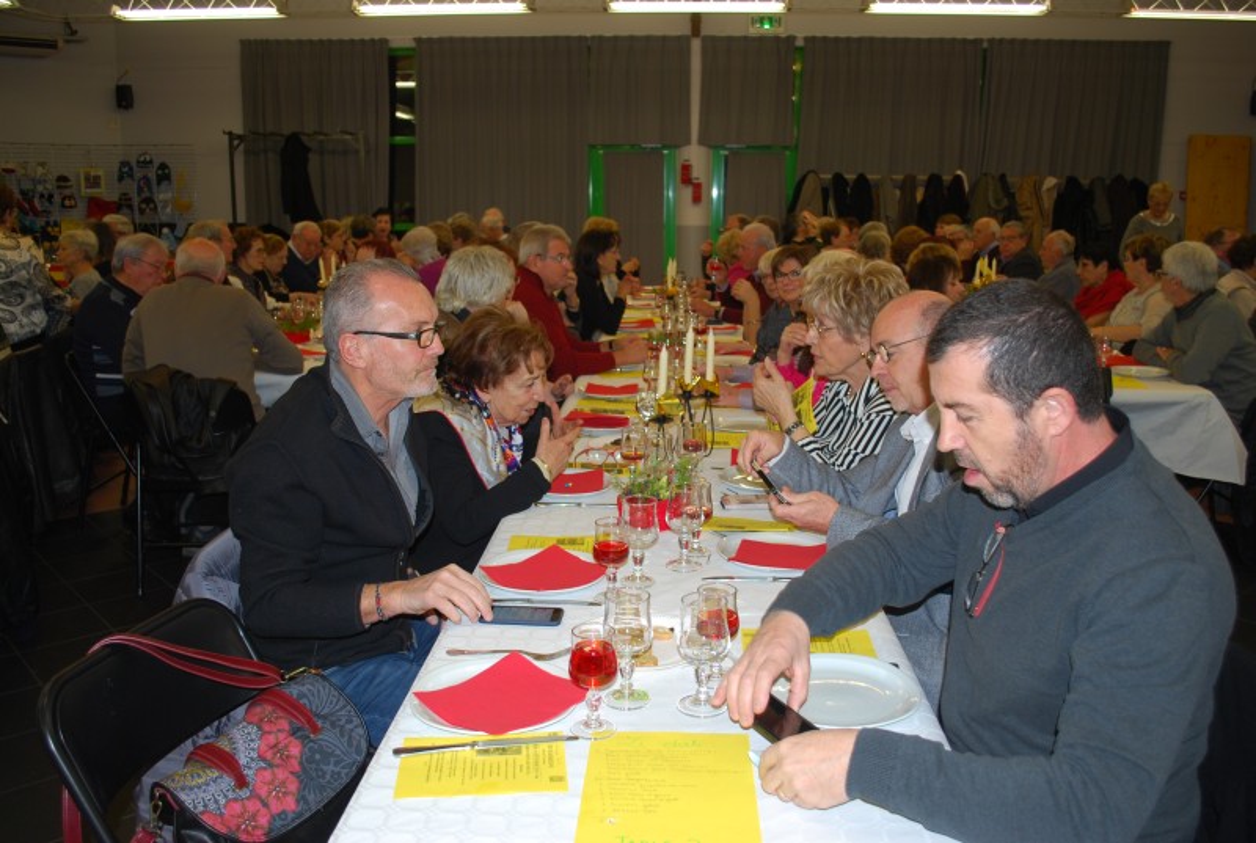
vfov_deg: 43.8
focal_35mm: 30
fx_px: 1049
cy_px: 422
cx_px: 628
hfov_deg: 61.8
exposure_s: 1/60
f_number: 3.8
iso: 200
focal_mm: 20
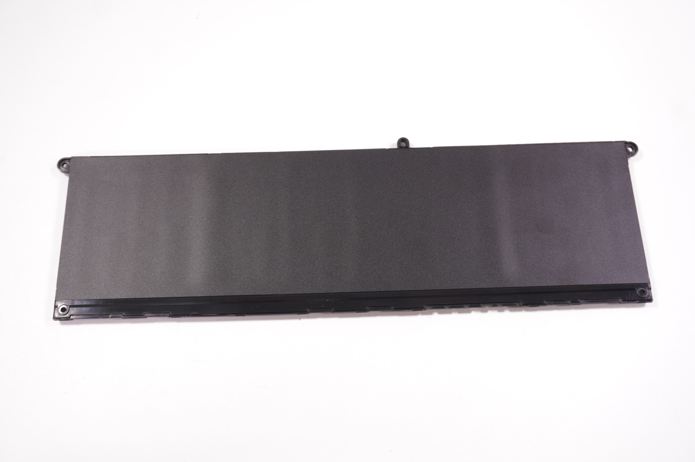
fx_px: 694
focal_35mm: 36
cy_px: 231
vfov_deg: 36.8
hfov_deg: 53.2
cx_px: 348
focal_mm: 24
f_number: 5.6
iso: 400
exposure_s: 1/80
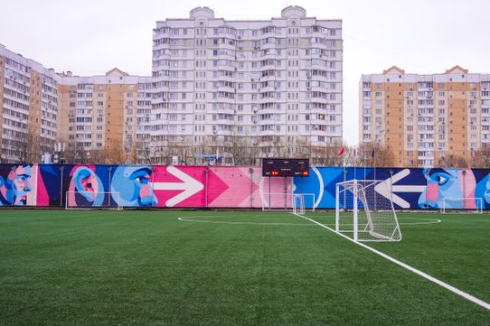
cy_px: 172
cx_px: 290
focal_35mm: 40
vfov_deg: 33.4
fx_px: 544
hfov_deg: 48.2
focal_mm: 31
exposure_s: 1/60
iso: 1600
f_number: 6.3
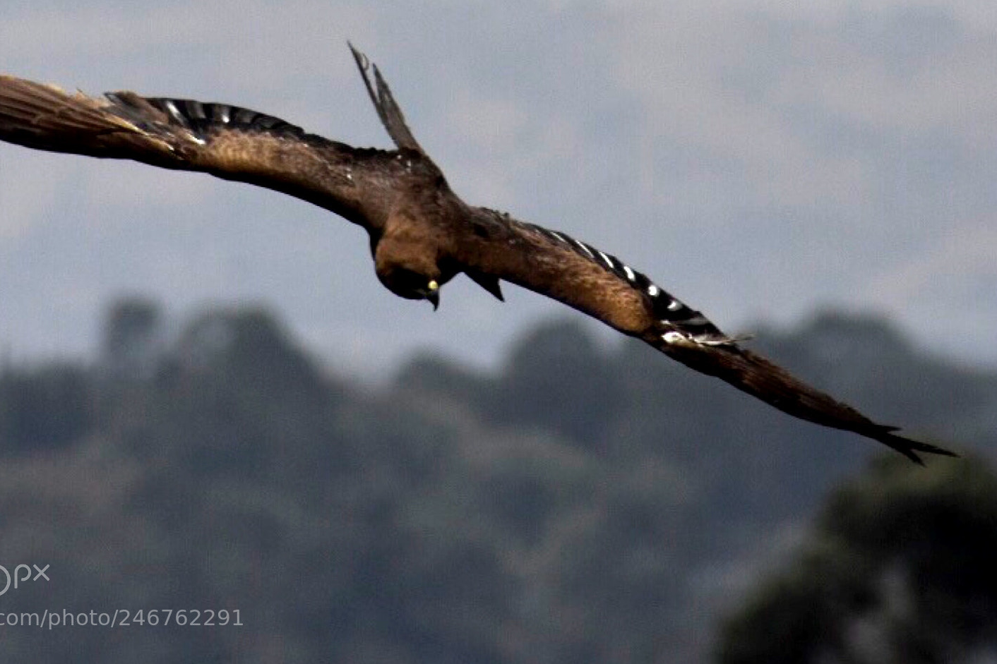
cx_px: 439
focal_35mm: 306
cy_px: 297
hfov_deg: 6.7
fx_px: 8473
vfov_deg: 4.5
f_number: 7.1
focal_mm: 180
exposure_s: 1/3200
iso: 800
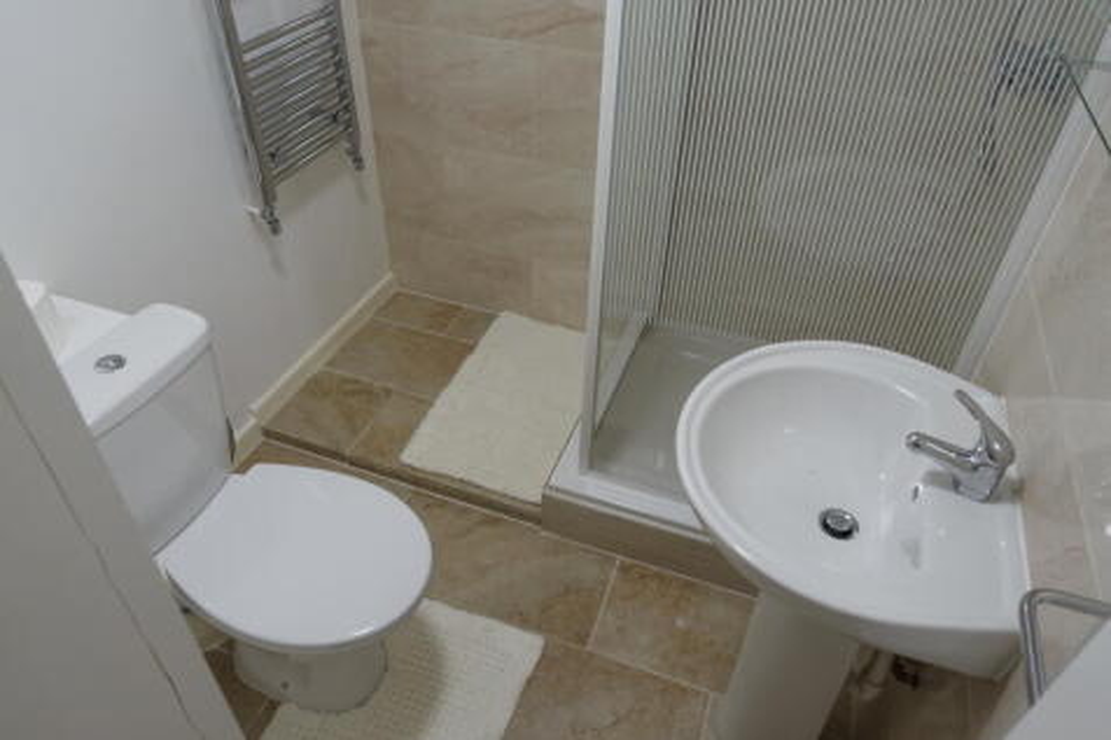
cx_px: 556
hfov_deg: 73.8
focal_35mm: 24
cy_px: 370
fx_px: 740
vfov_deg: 53.1
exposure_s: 1/30
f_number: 2.8
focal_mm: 8.8
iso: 125
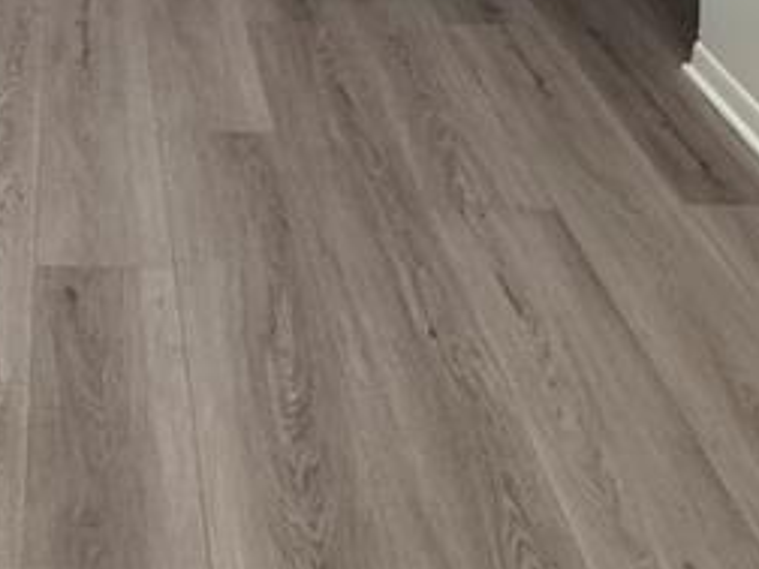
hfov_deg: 31.9
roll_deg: -0.4
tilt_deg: -0.8
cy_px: -581
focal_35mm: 57
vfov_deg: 17.7
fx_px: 1250
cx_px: 51
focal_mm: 2.22
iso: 250
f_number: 2.2
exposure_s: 1/99
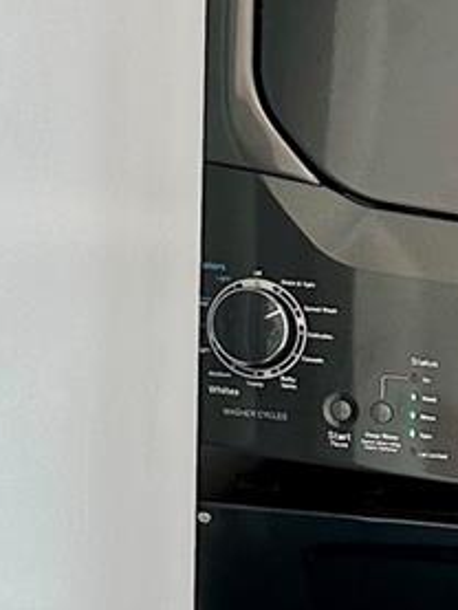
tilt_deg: -9.7
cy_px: 808
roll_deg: -4.5
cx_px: 885
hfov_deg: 12.7
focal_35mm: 104
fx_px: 1833
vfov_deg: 17.6
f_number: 1.78
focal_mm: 6.86
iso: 160
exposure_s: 1/120
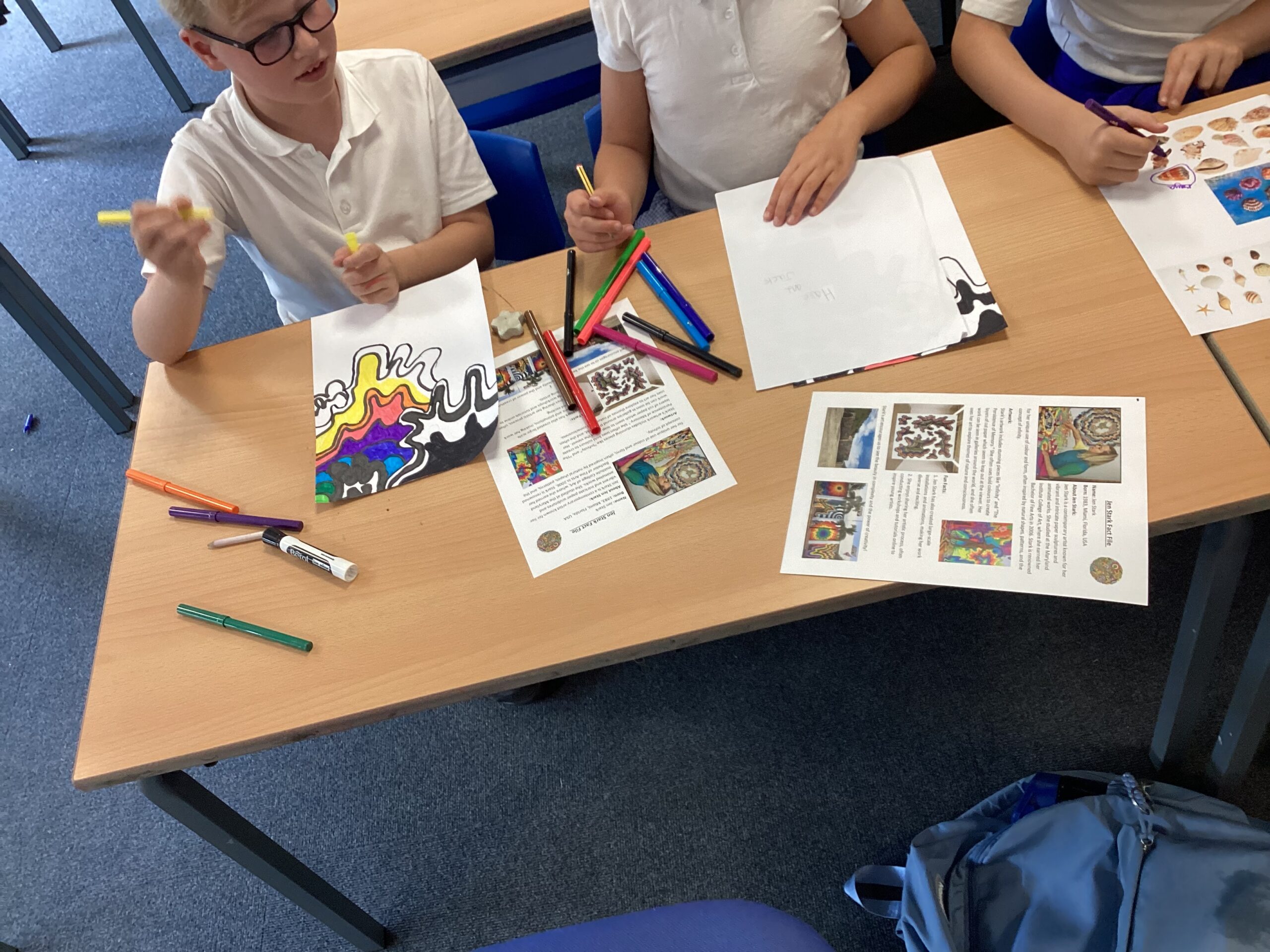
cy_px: 476
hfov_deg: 58.4
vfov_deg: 45.4
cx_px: 635
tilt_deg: -51.6
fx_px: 1137
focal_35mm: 31
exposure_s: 1/50
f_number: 2.4
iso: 100
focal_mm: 3.3
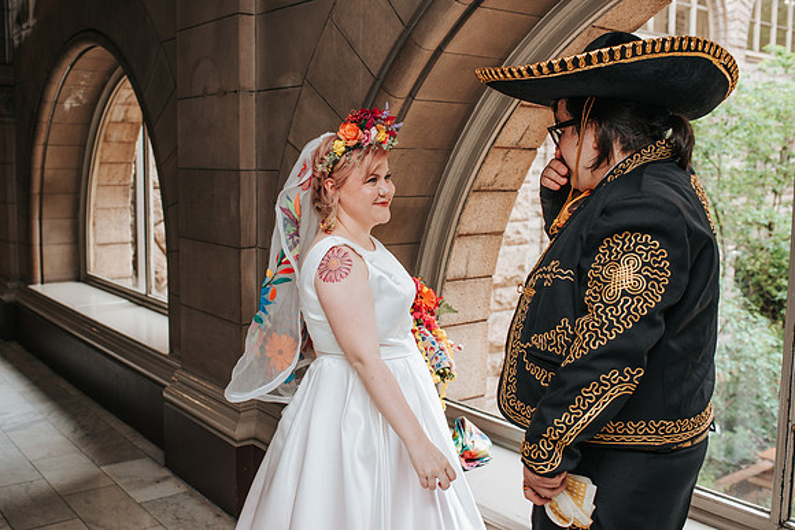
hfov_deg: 51.2
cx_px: 369
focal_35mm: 37
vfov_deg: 35.5
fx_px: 828
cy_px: 246
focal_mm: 35
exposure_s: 1/160
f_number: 4
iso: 800
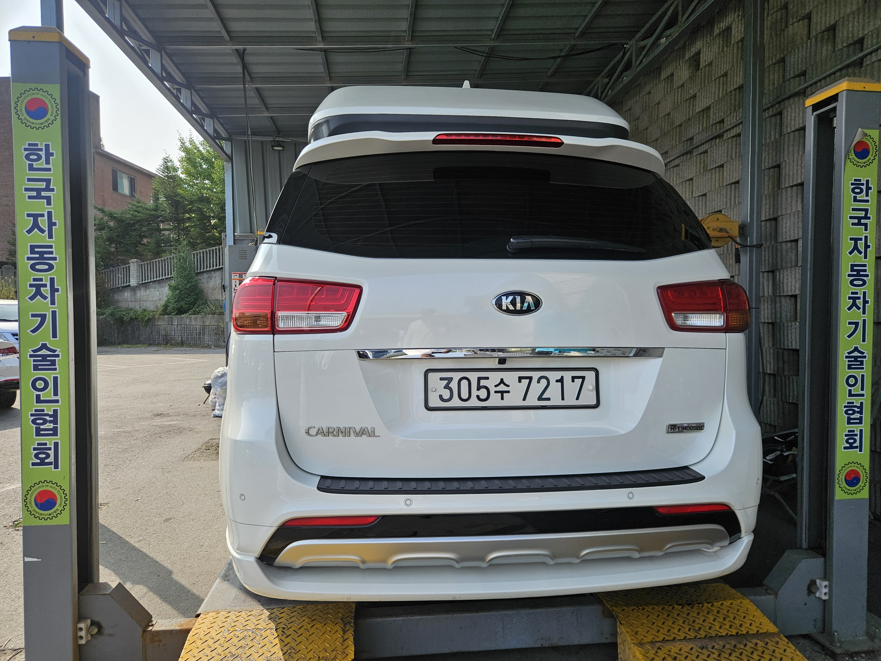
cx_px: 440
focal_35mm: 23
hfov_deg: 73.9
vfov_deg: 58.9
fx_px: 585
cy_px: 330
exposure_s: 1/1425
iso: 32
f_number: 1.8
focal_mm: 5.4
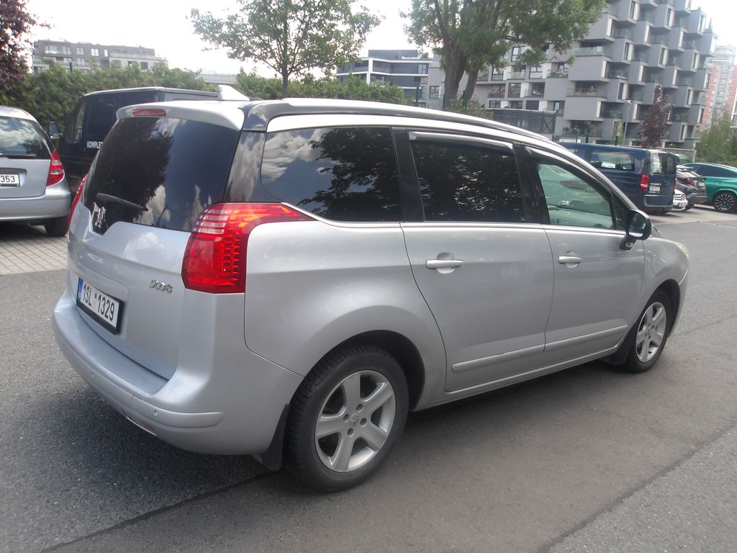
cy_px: 276
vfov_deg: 51.4
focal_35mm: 27
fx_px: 575
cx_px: 368
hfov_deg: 65.3
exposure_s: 1/336
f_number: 3
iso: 100
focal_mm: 4.9
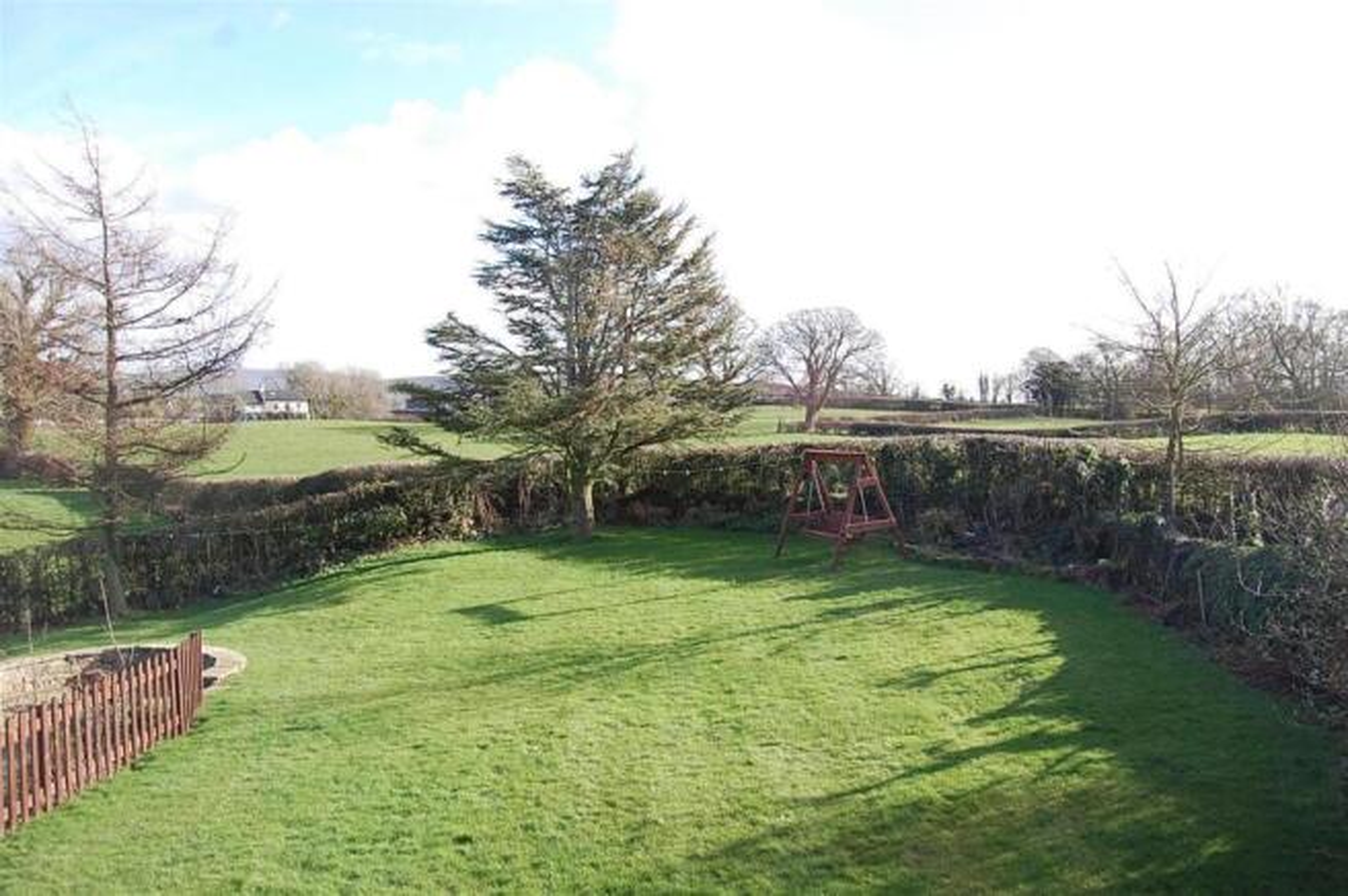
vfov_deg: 43.5
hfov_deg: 62.0
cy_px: 448
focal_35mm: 30
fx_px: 1122
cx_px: 674
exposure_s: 1/200
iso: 200
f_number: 7.1
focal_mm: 20
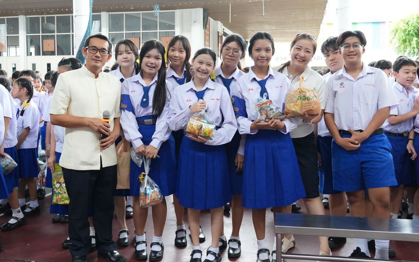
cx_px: 213
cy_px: 111
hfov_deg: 54.6
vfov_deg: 35.6
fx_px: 406
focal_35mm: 36
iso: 1600
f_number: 5
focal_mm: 21
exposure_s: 1/125
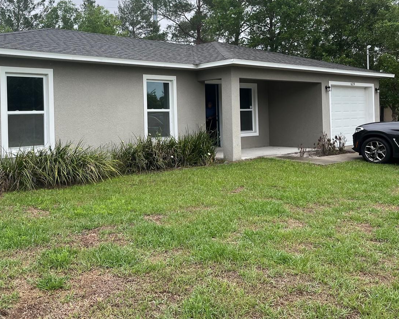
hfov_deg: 48.4
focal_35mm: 37
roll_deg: +1.4
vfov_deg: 39.7
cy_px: 110
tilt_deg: -1.0
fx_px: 437
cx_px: 141
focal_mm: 5.1
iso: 50
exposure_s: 1/782
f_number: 1.6
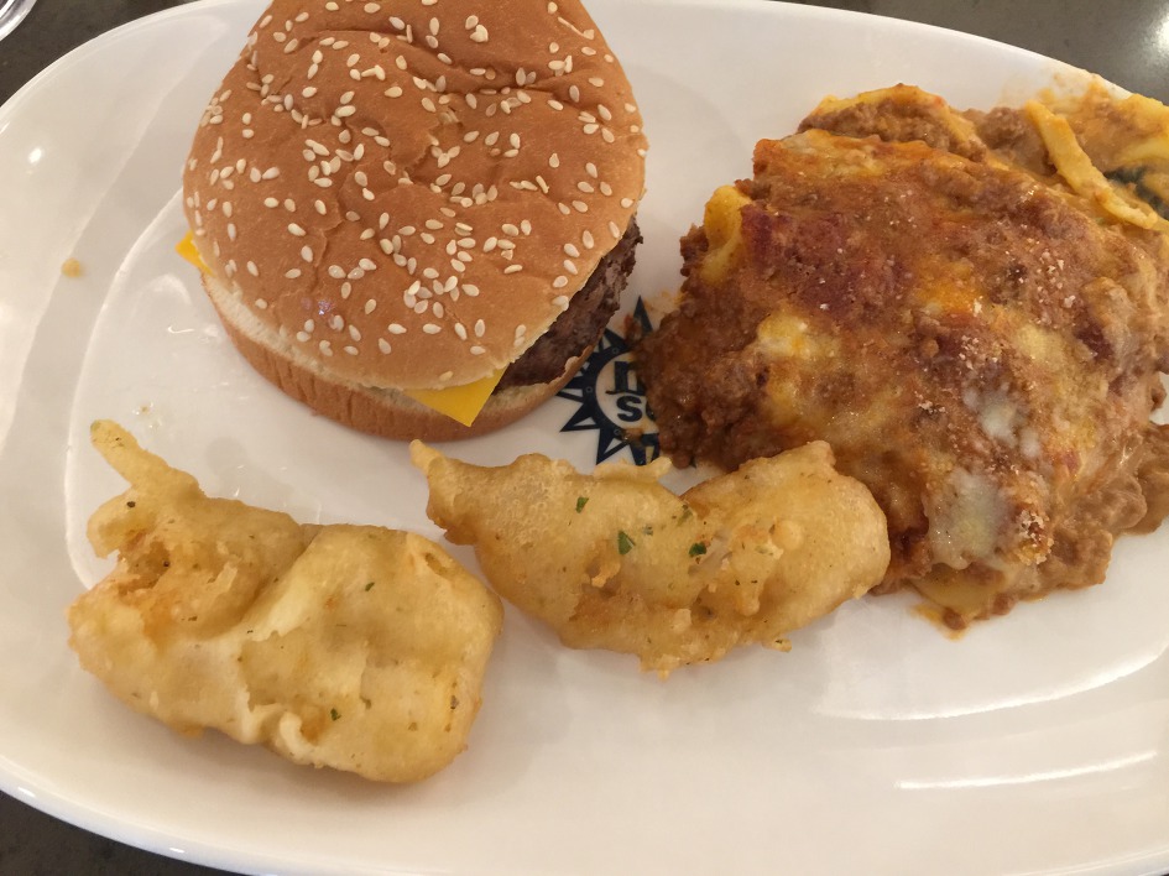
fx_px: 979
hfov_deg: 61.7
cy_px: 438
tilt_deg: -63.9
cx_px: 584
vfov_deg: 48.2
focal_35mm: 29
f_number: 2.2
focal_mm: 4.15
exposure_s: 1/10
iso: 100
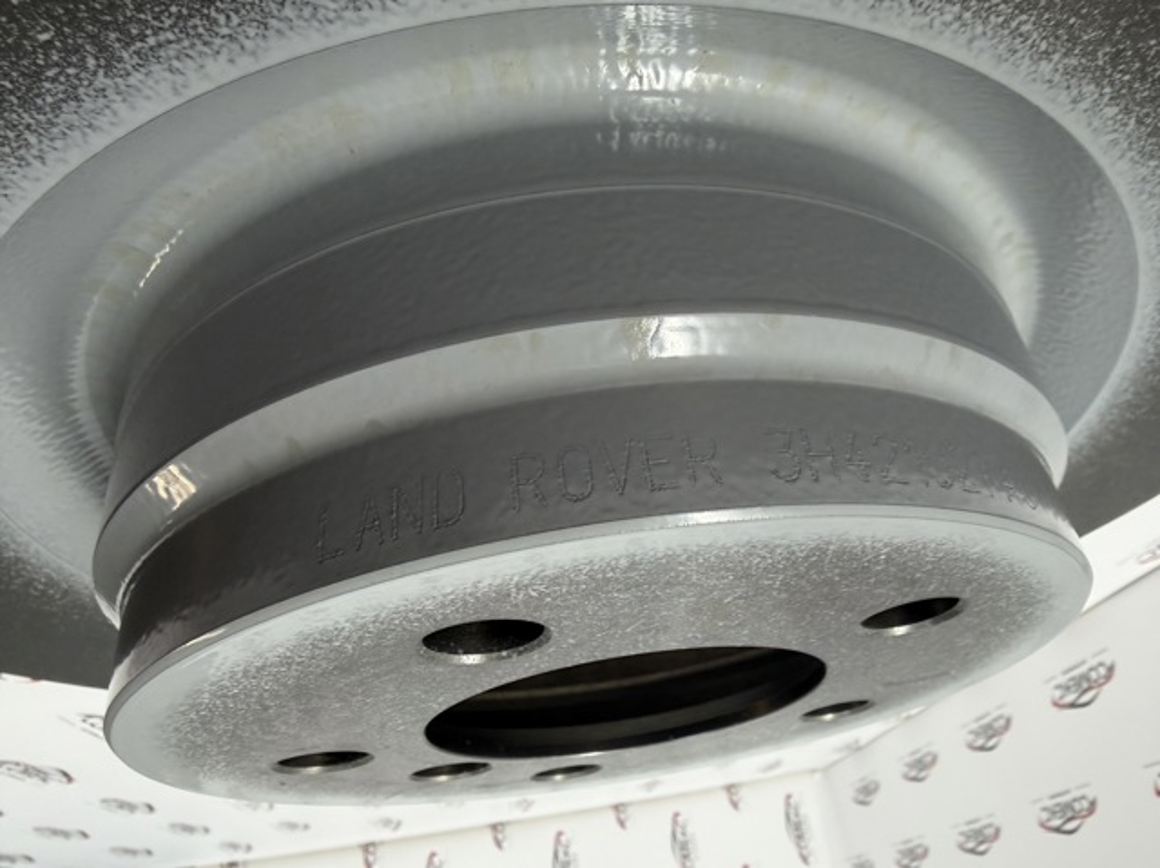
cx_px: 580
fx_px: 804
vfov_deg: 56.8
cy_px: 434
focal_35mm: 24
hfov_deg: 71.6
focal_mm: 2.22
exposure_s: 1/121
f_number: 2.2
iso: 200
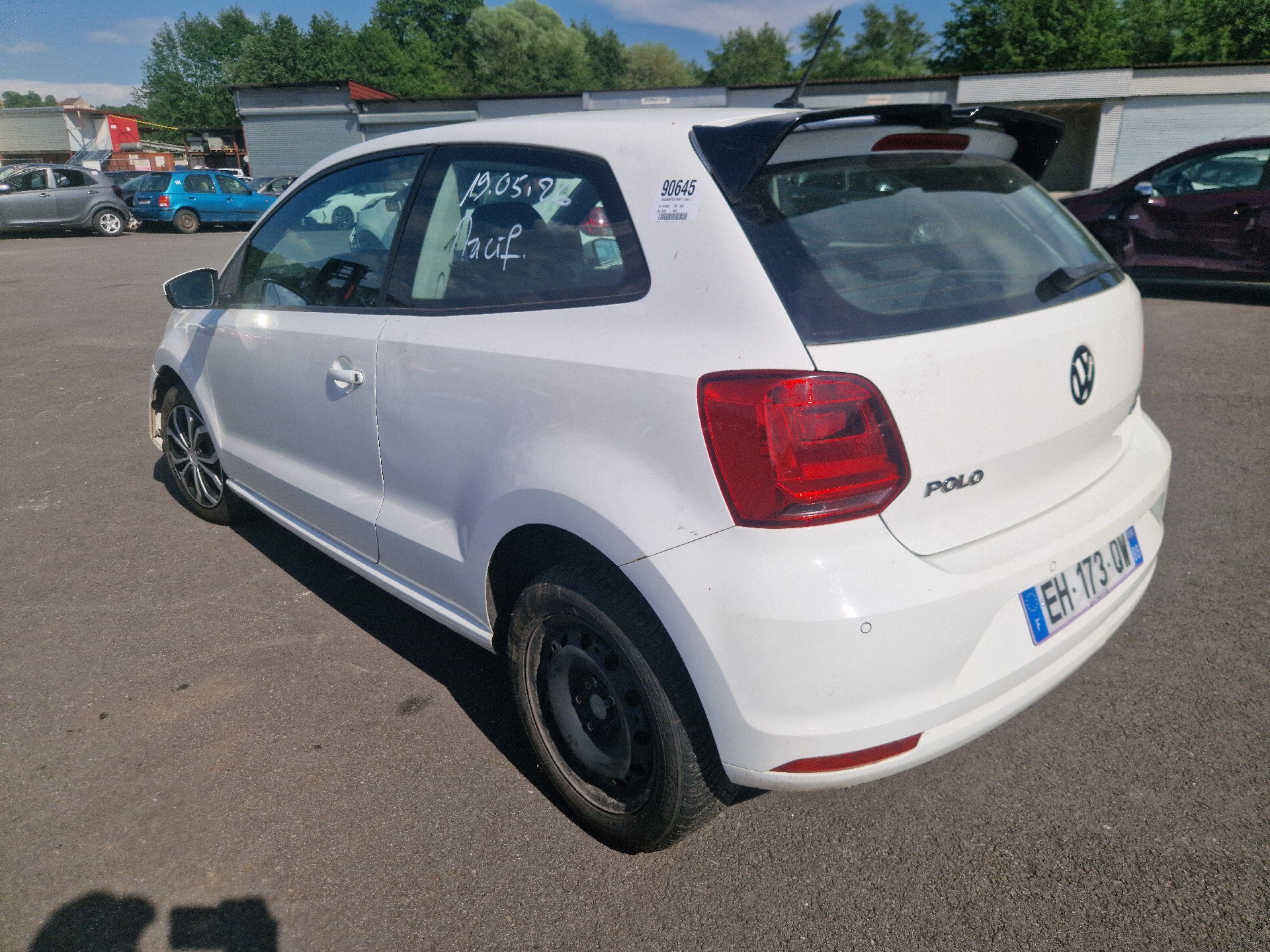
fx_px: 844
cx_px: 635
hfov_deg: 73.9
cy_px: 476
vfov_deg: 58.9
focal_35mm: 23
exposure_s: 1/5000
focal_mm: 5.4
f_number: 1.8
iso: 50
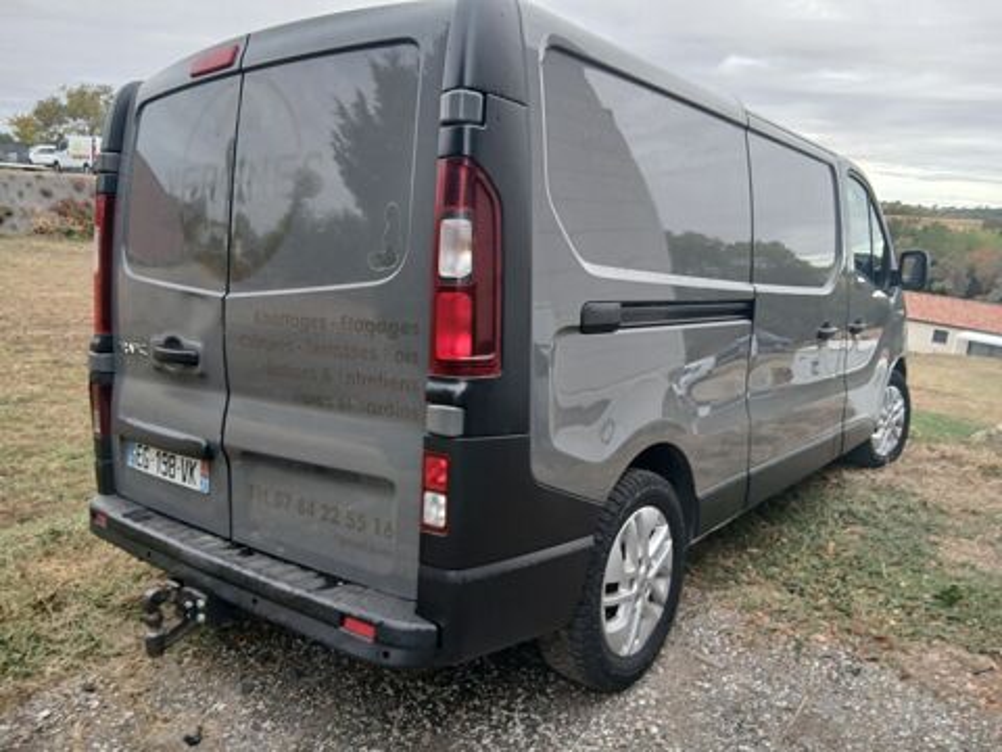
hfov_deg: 67.3
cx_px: 501
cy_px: 376
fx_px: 753
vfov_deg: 53.1
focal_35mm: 26
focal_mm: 3.98
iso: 50
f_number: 1.8
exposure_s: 1/50
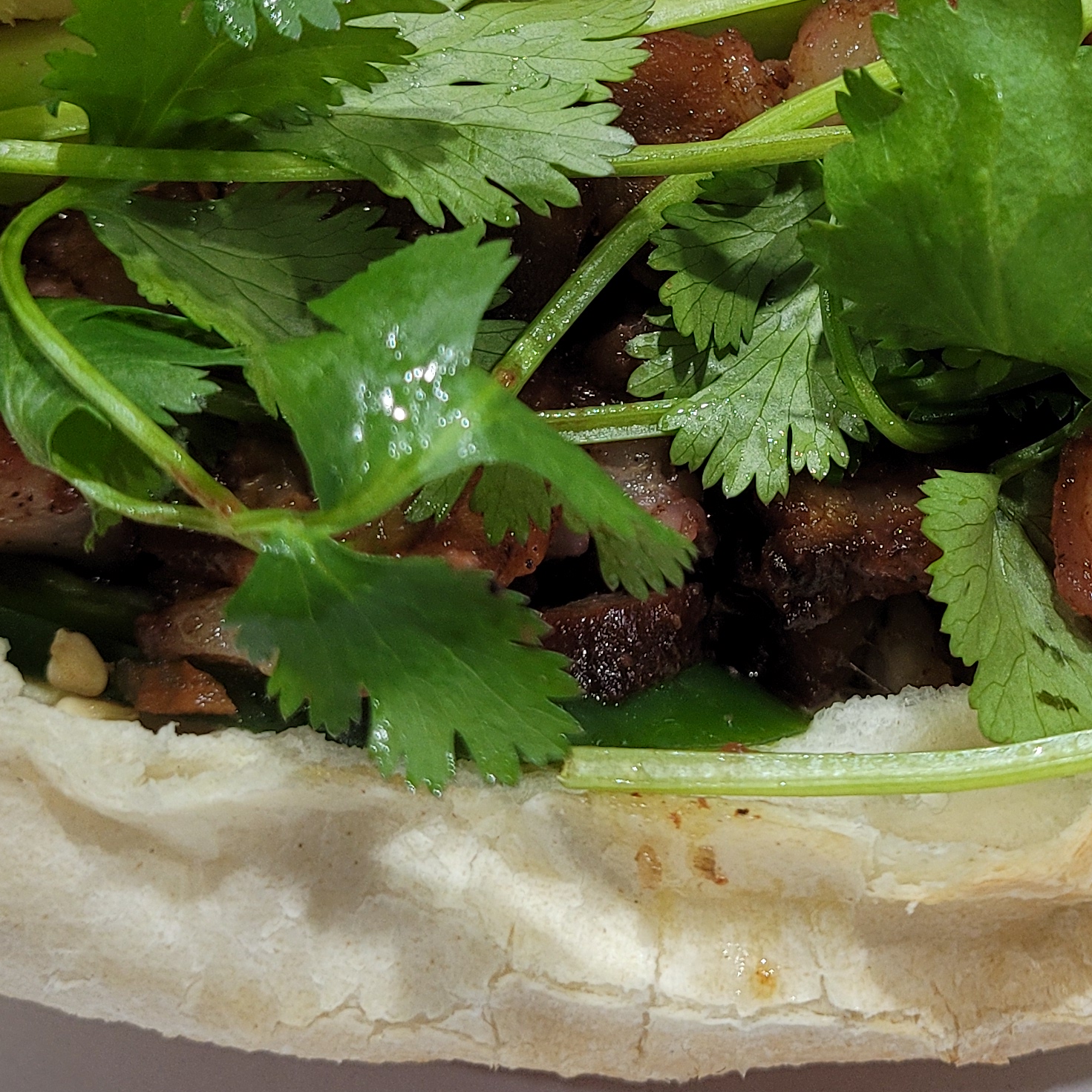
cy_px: 323
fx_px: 2248
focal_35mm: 63
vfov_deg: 27.1
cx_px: 772
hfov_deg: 27.0
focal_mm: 5.4
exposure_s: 1/120
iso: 160
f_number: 1.8
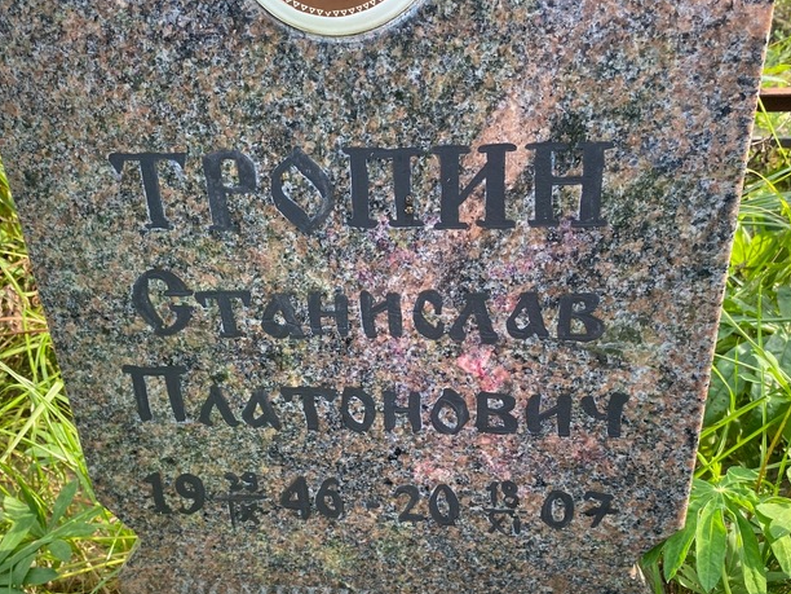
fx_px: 777
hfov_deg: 53.8
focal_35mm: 34
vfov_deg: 41.6
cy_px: 356
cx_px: 345
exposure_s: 1/154
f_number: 1.8
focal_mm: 4.25
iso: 32
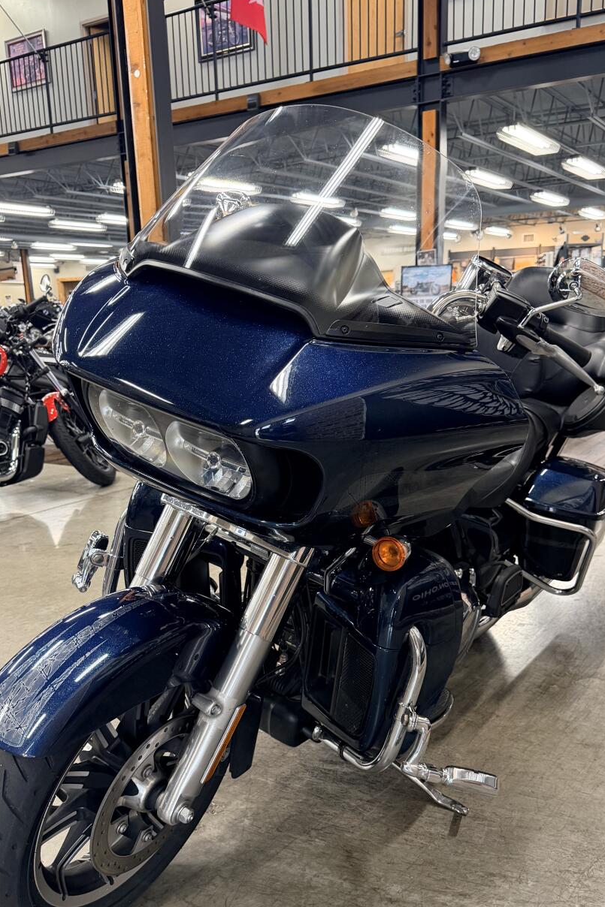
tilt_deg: -15.2
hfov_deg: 42.3
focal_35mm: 31
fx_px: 782
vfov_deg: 60.0
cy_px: 521
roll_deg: +1.1
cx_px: 314
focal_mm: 6.76
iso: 250
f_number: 1.78
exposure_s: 1/60
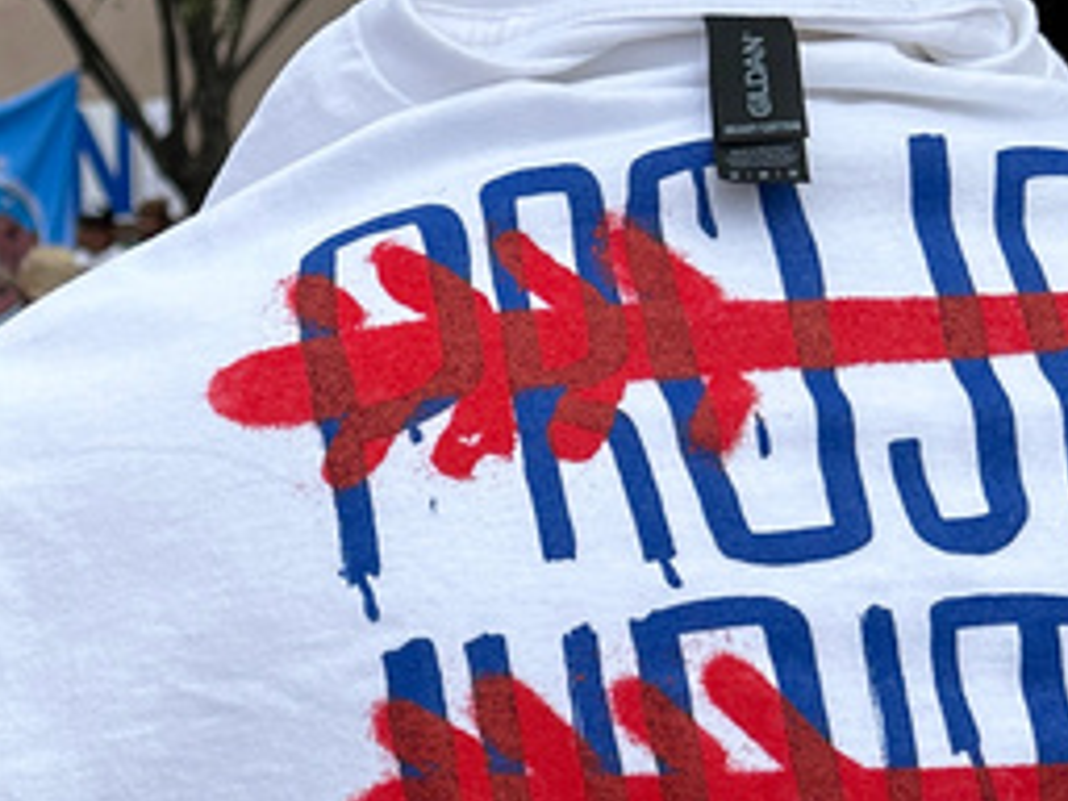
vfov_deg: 15.3
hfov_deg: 18.7
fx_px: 2962
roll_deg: +0.2
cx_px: -380
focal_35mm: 96
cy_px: 680
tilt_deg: -8.9
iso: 80
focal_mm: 6.9
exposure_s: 1/4545
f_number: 1.8
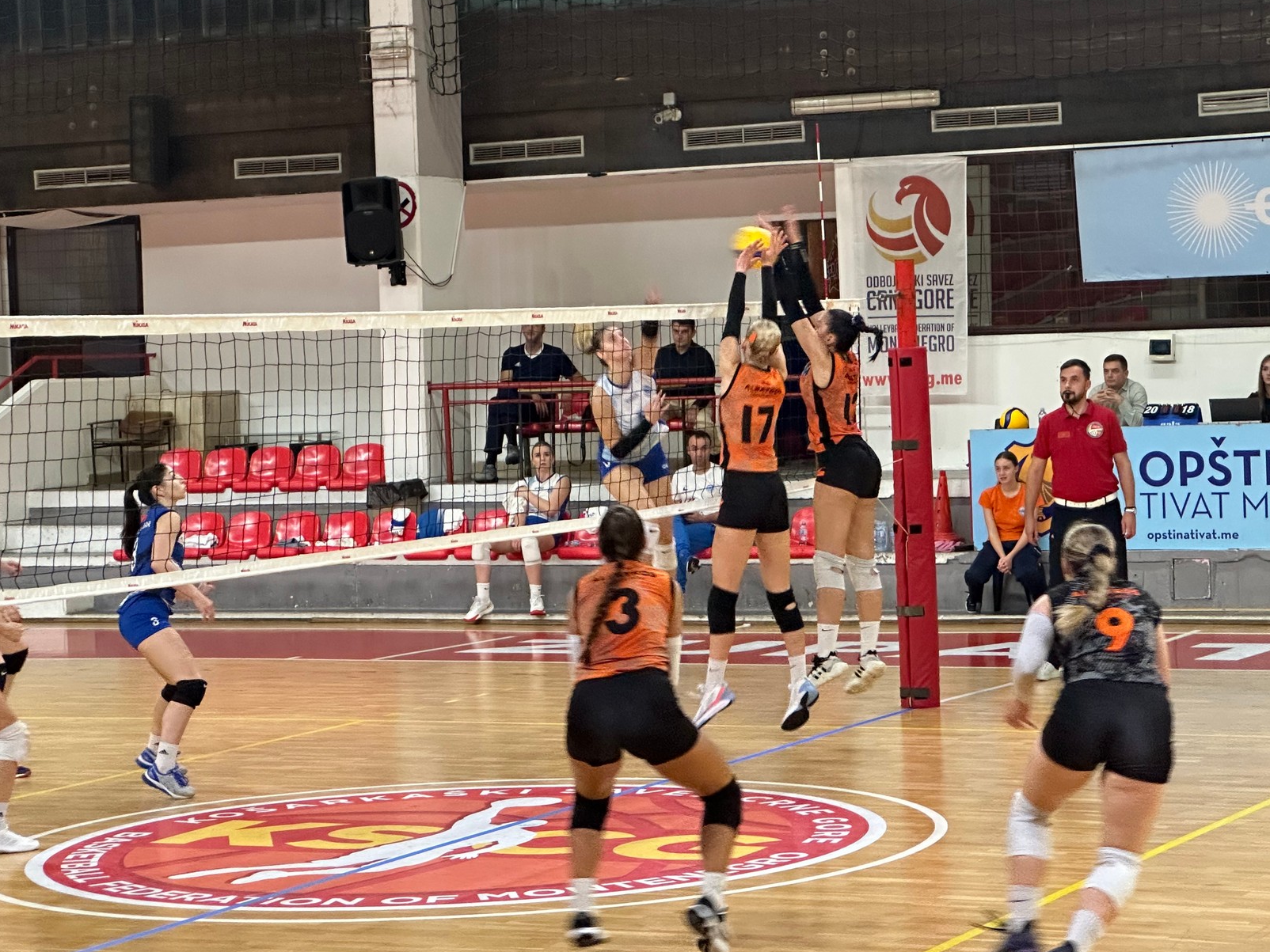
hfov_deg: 20.4
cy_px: 442
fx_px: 3522
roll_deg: +2.1
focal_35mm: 96
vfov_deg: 15.4
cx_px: 675
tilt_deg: -0.6
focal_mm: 9
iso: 320
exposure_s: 1/100
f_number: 2.8
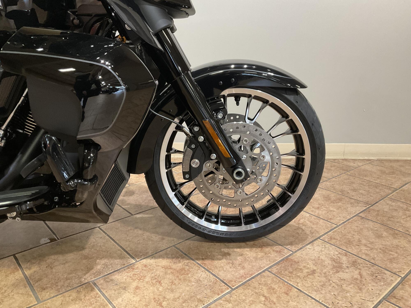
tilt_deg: -17.7
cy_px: 154
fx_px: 344
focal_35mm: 29
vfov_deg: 48.2
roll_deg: -0.6
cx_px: 206
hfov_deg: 61.7
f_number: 1.8
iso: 160
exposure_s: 1/60
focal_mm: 3
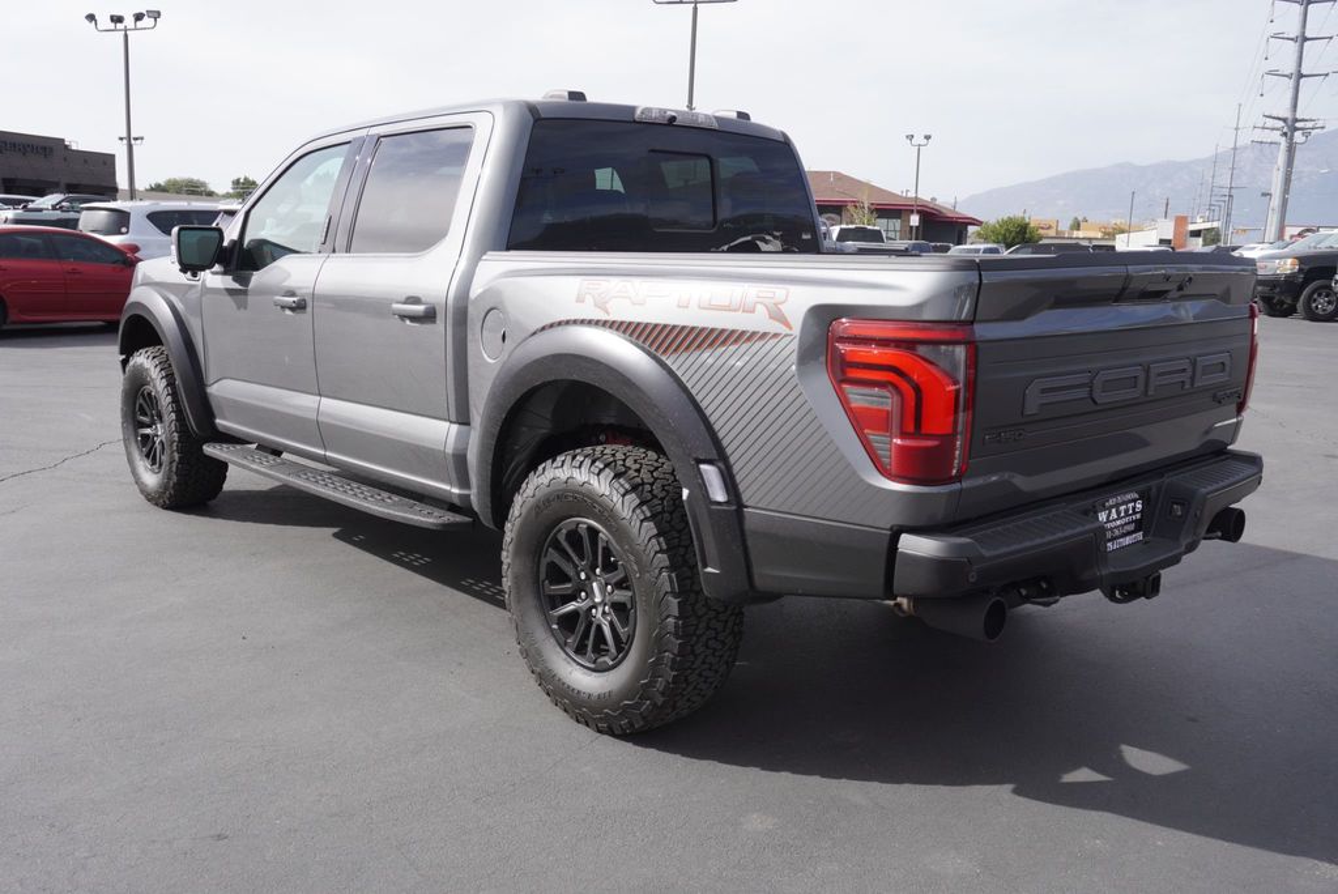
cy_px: 447
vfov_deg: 41.8
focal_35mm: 32
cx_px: 669
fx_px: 1171
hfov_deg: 59.5
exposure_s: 1/200
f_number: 6.3
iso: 100
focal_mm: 21
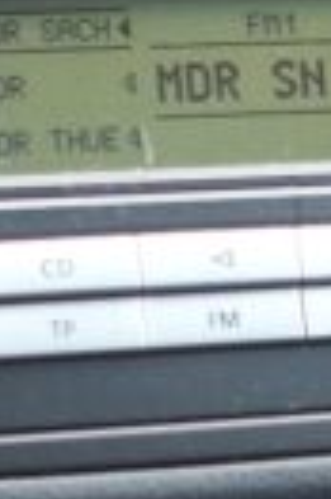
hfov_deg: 9.3
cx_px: 139
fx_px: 2033
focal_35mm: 147
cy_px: 402
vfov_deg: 13.9
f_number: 2.6
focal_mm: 5.8
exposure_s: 1/80
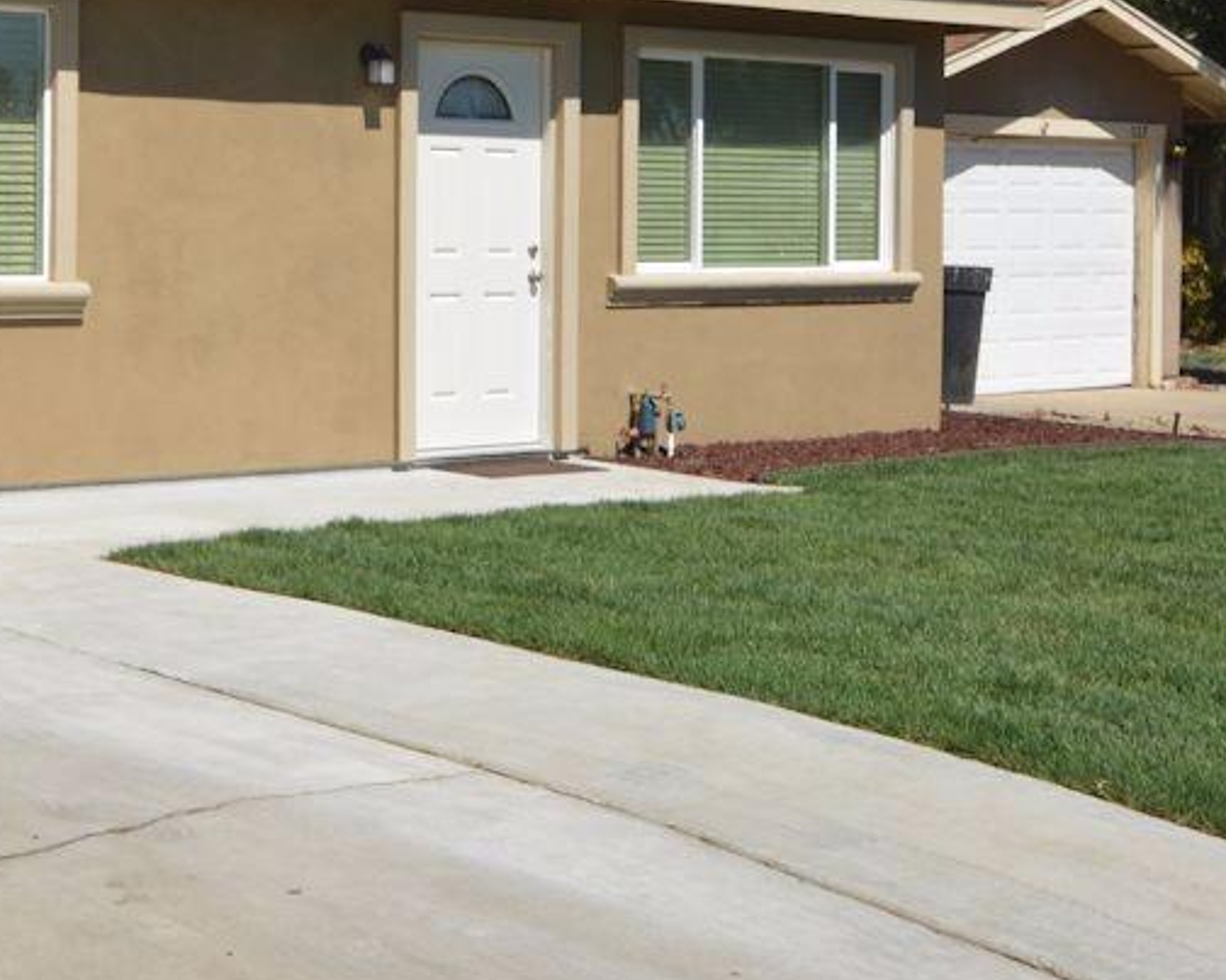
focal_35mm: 67
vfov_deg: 22.6
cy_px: 226
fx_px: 2431
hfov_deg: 27.8
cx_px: 270
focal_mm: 16
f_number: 13
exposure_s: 1/200
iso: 100
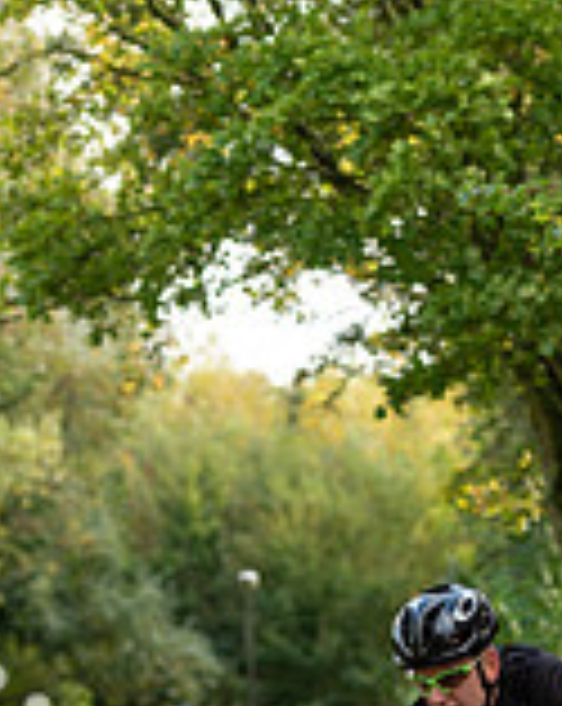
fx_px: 6235
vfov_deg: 6.4
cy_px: 803
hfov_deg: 5.2
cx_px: 490
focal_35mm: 299
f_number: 3.2
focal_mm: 86
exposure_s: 1/320
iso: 200
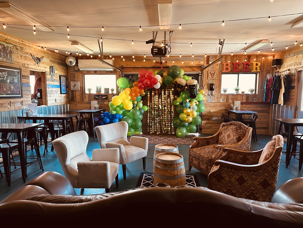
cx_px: 152
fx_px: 210
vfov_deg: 56.8
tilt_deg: -5.9
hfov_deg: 71.6
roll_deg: +0.5
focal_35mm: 24
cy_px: 114
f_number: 1.78
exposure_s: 1/60
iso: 320
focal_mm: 6.86
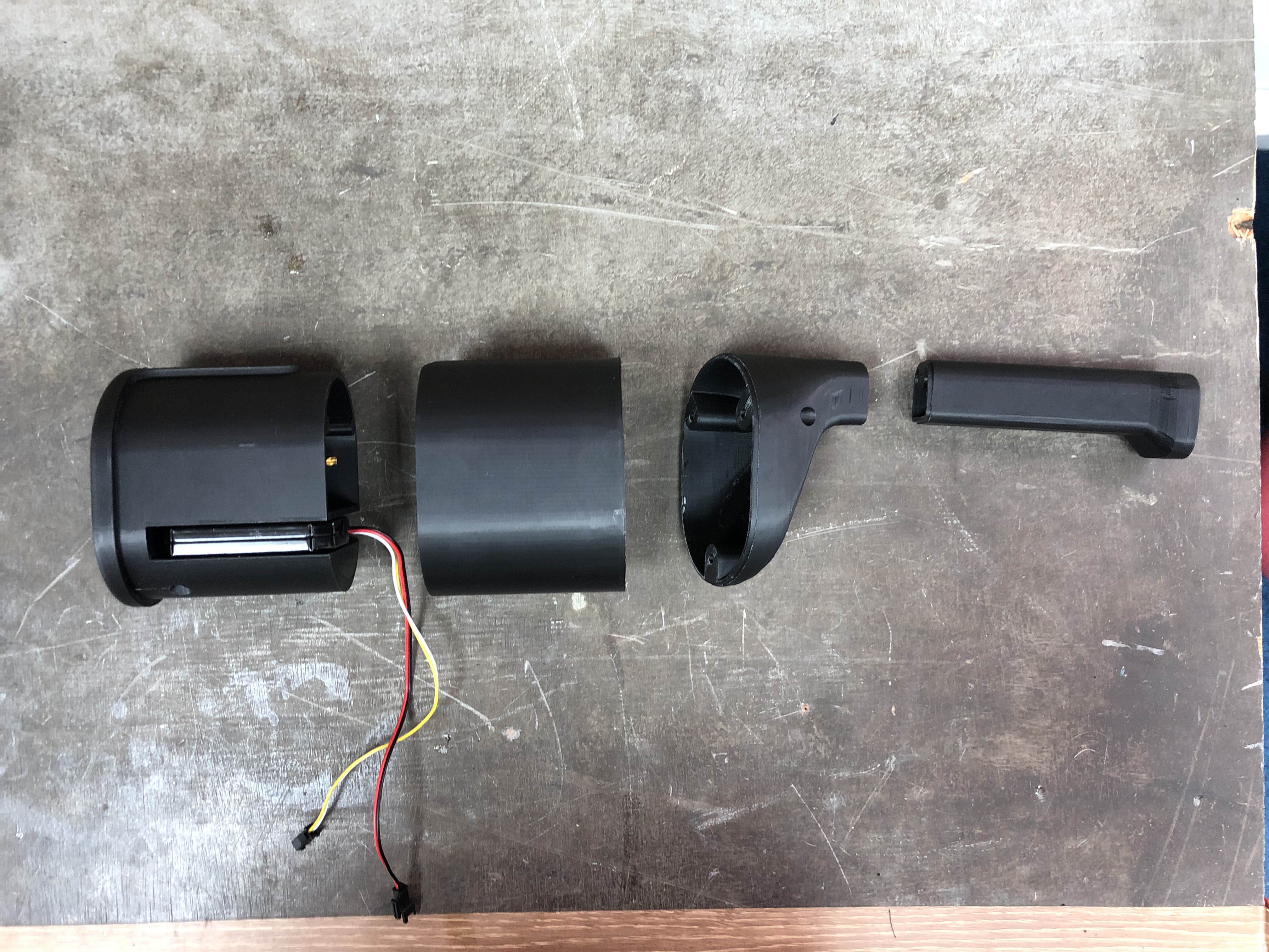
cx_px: 634
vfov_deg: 49.7
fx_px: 1026
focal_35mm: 28
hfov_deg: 63.4
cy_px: 476
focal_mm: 4
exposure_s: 1/17
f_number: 1.8
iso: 80
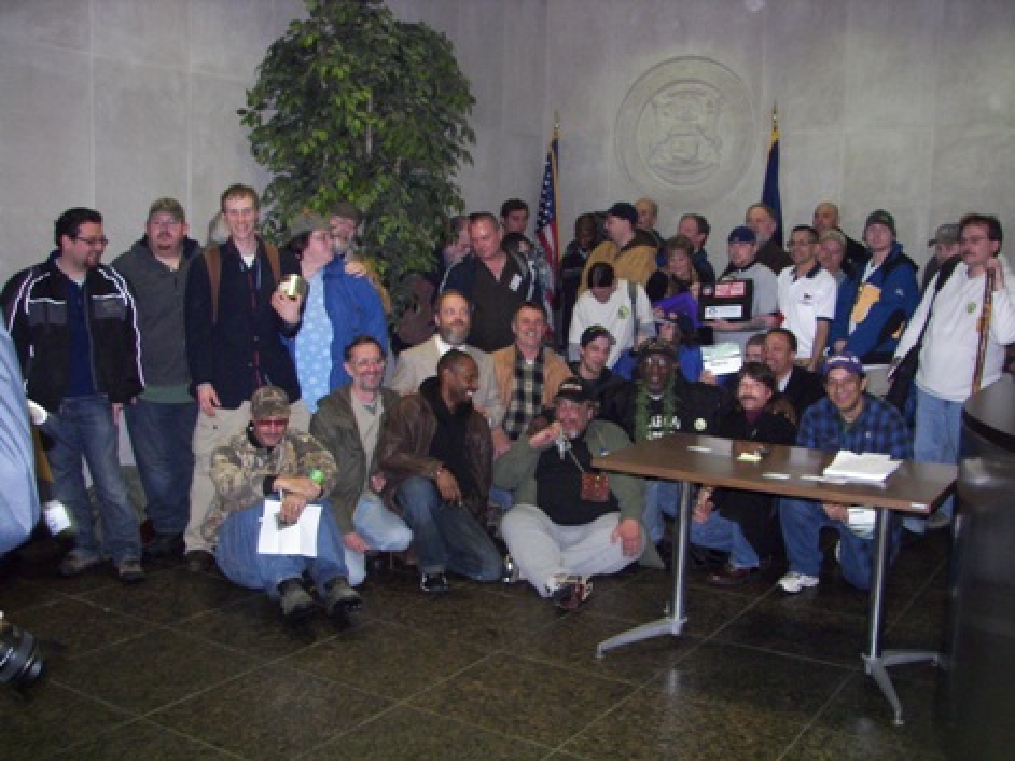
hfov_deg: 51.4
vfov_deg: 39.6
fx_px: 1055
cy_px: 380
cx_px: 508
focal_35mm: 36
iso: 200
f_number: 2.8
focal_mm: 6
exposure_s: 1/30
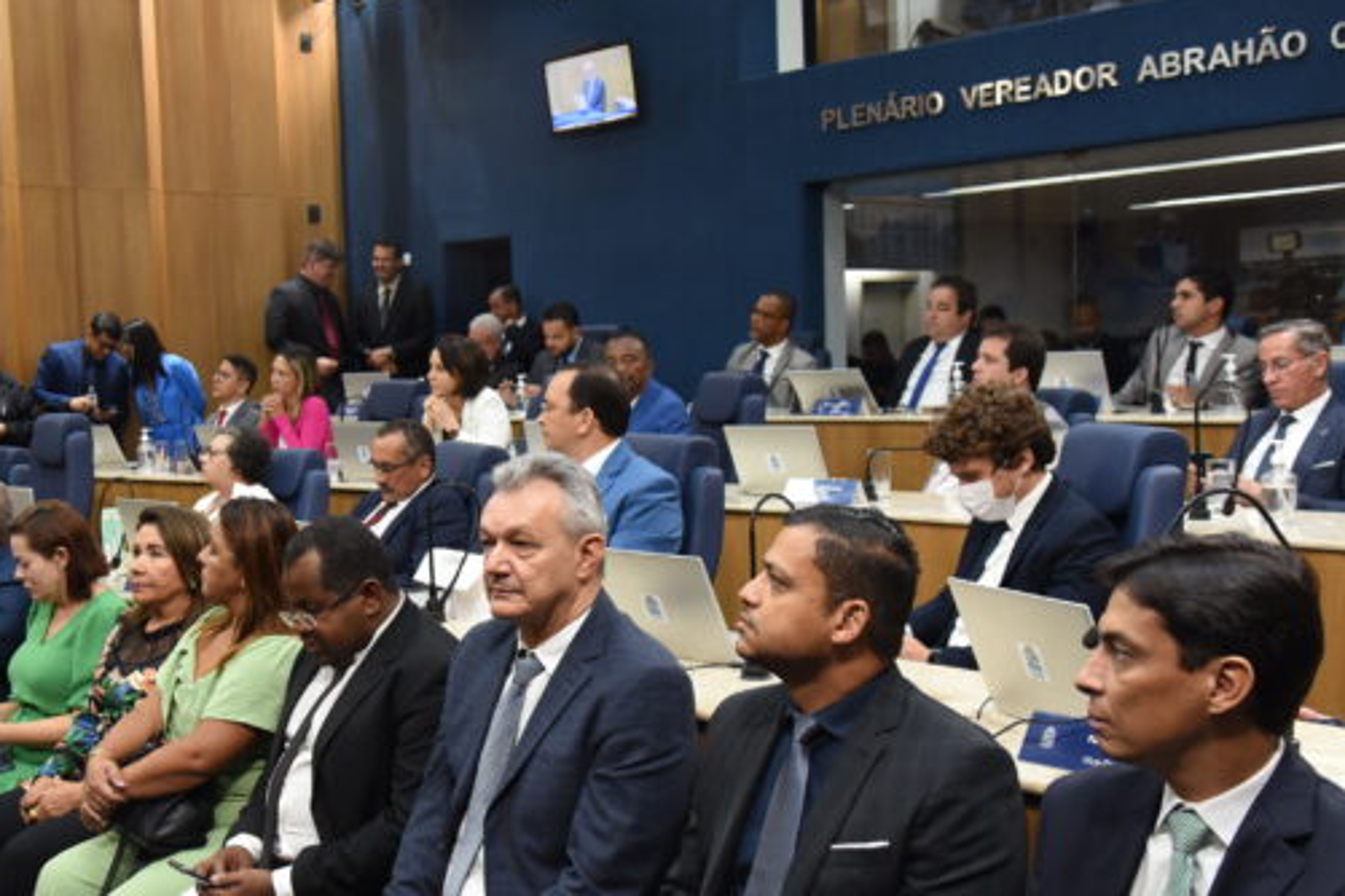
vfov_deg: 29.2
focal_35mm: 46
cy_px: 510
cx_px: 467
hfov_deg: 42.3
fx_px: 1718
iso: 2000
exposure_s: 1/160
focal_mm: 30
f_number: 4
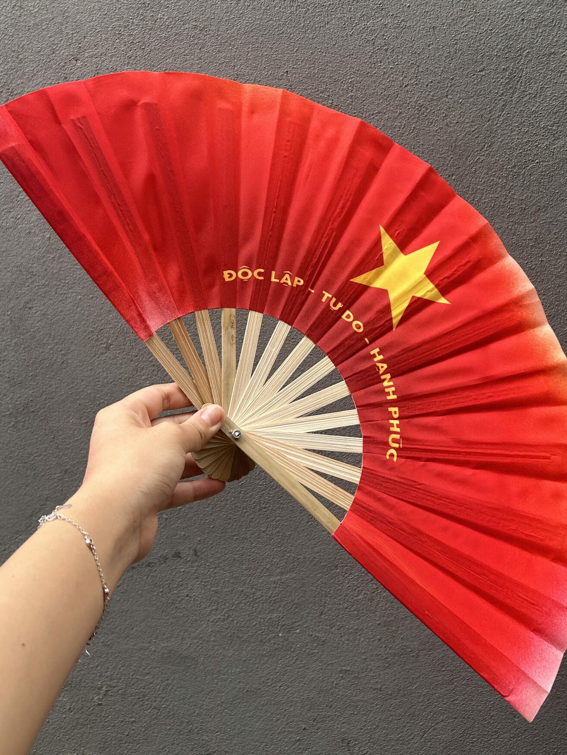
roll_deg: +5.9
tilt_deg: -4.4
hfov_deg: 37.7
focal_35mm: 38
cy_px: 285
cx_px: 297
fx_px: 830
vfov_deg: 48.5
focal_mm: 5.7
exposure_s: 1/152
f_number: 1.5
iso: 40
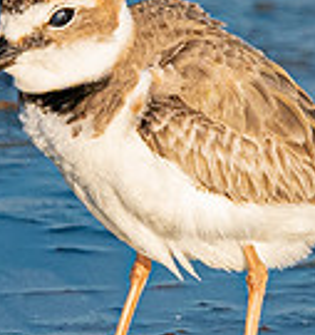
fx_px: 35231
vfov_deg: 0.5
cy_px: -130
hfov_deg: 0.5
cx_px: -122
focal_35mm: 3316
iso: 500
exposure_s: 1/2000
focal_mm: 300
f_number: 5.6
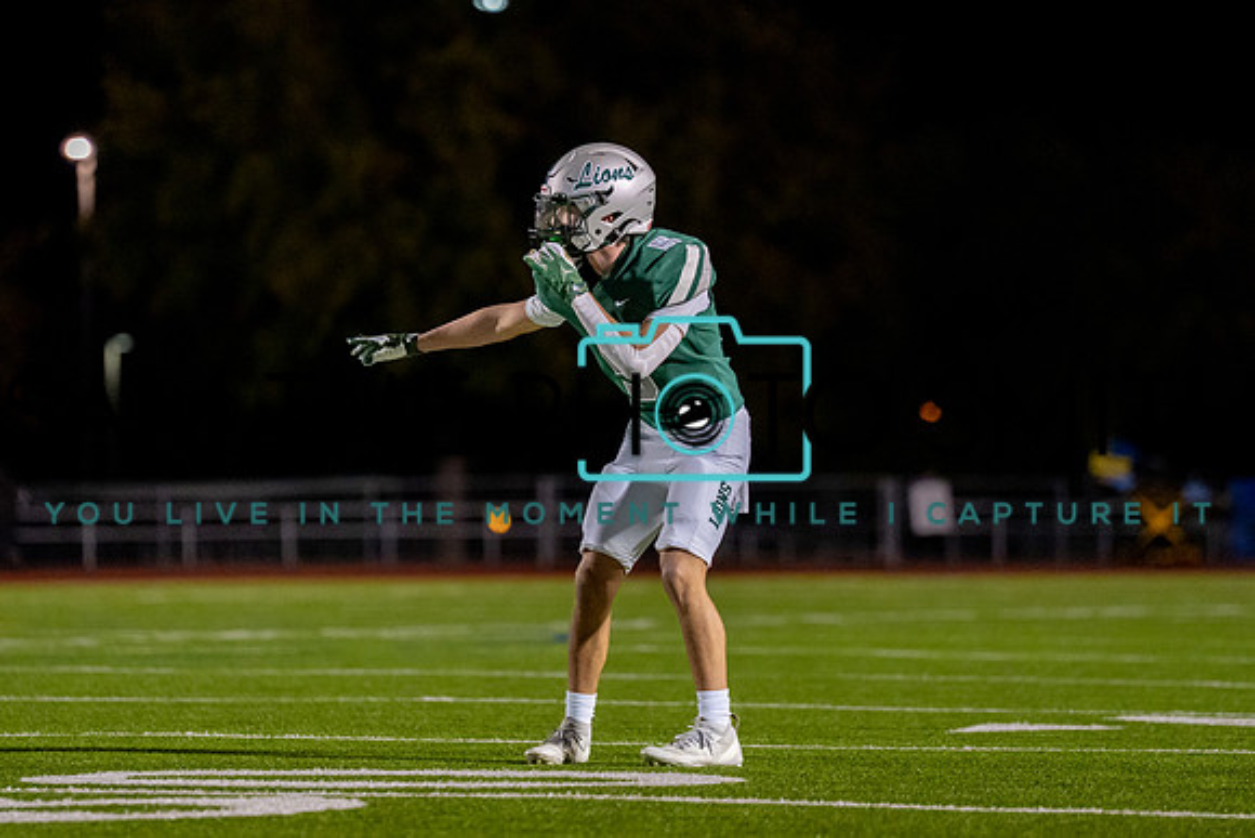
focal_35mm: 269
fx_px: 9386
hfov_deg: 7.6
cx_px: 566
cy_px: 348
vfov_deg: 5.1
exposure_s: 1/1000
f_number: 2.8
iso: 3200
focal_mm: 178
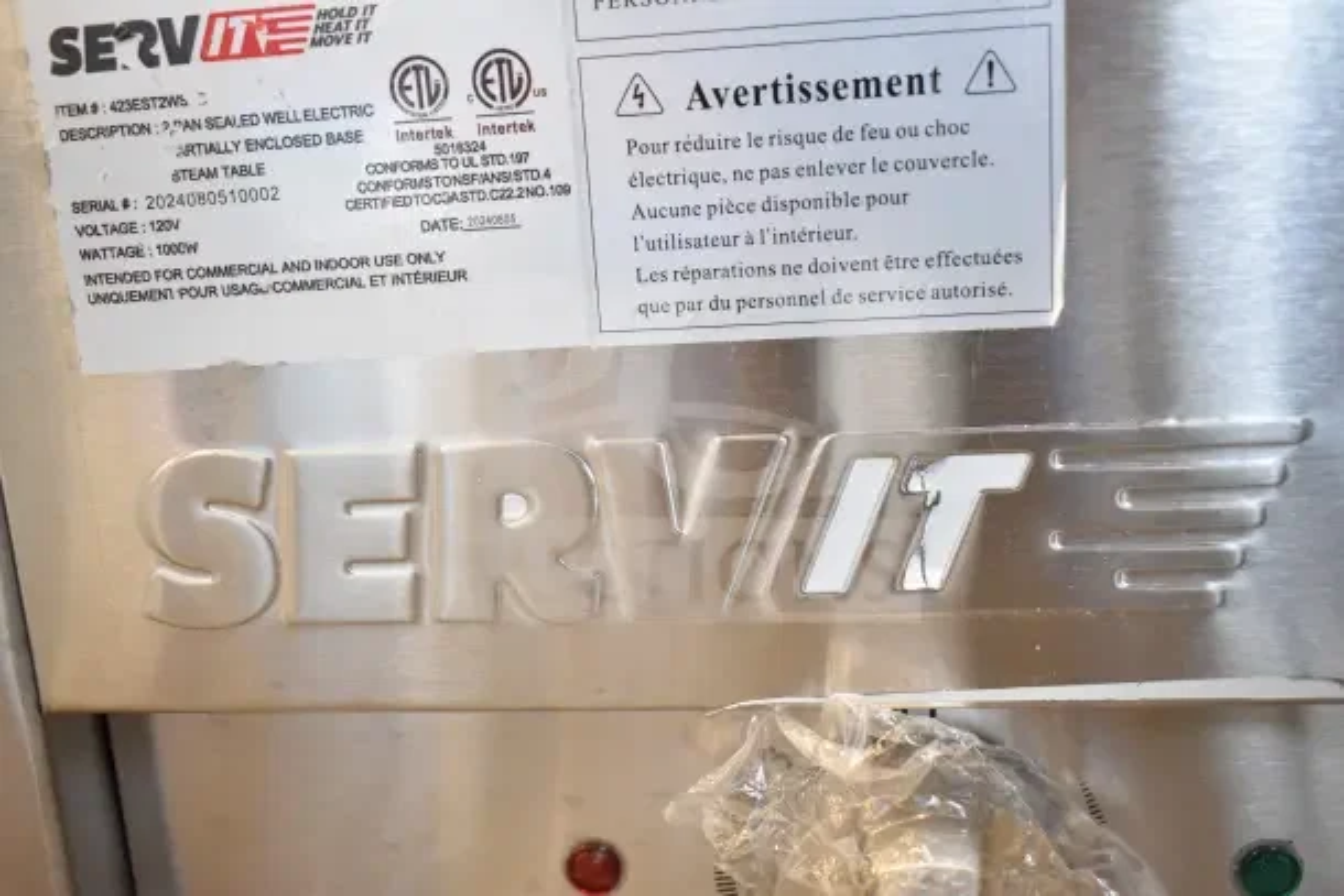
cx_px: 672
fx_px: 1400
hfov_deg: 51.3
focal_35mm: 38
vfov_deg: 35.5
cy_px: 448
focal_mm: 25
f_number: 4
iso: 1400
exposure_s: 1/40
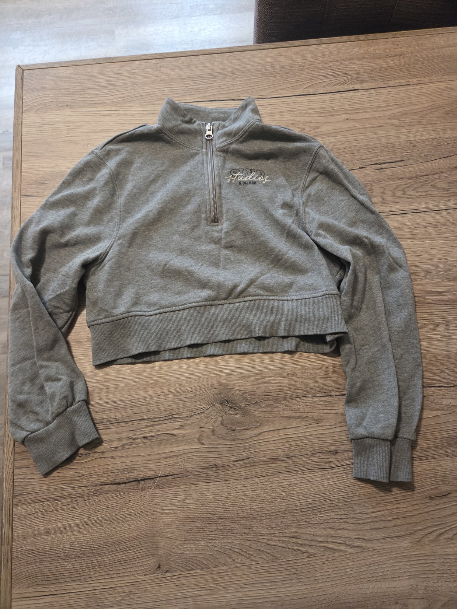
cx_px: 228
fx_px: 405
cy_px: 304
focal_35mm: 23
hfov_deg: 58.9
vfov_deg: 73.9
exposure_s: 1/100
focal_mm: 5.4
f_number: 1.8
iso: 1600
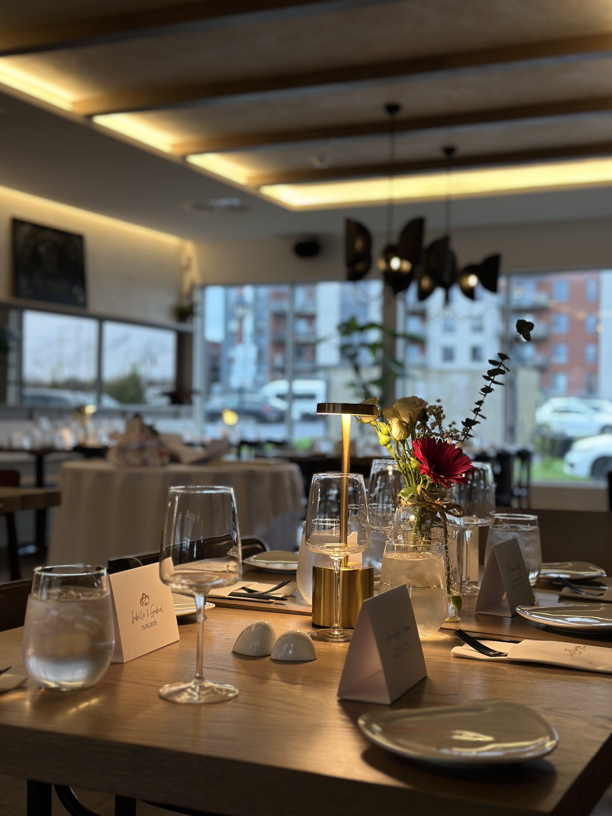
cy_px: 408
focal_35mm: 48
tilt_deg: +0.7
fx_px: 1131
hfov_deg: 30.3
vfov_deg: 39.7
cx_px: 306
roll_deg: -1.3
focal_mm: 6.86
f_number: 1.78
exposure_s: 1/60
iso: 80
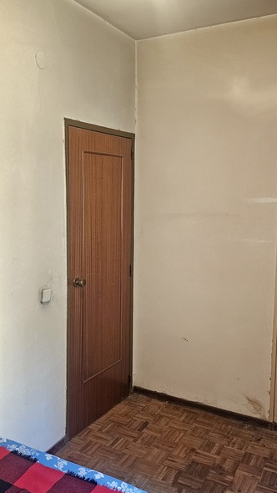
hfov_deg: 34.5
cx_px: 108
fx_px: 444
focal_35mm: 34
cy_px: 248
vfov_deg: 58.0
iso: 640
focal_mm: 6.3
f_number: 1.7
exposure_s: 1/50
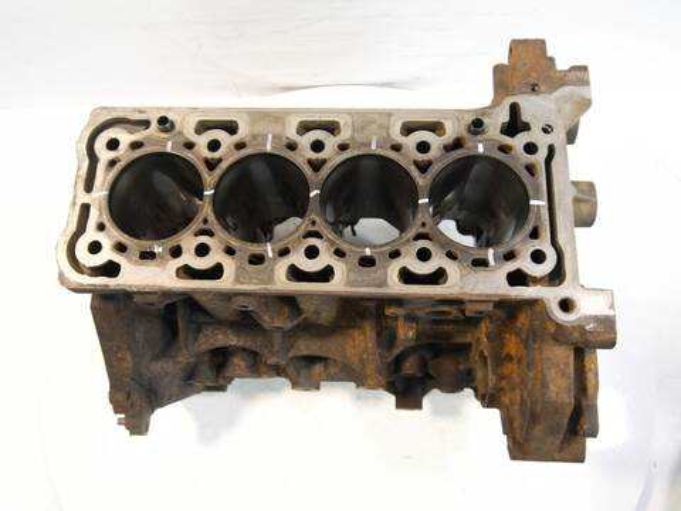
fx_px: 590
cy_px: 256
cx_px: 340
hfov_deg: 60.0
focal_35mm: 30
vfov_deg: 46.8
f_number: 3.6
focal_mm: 15
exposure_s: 1/60
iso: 1000
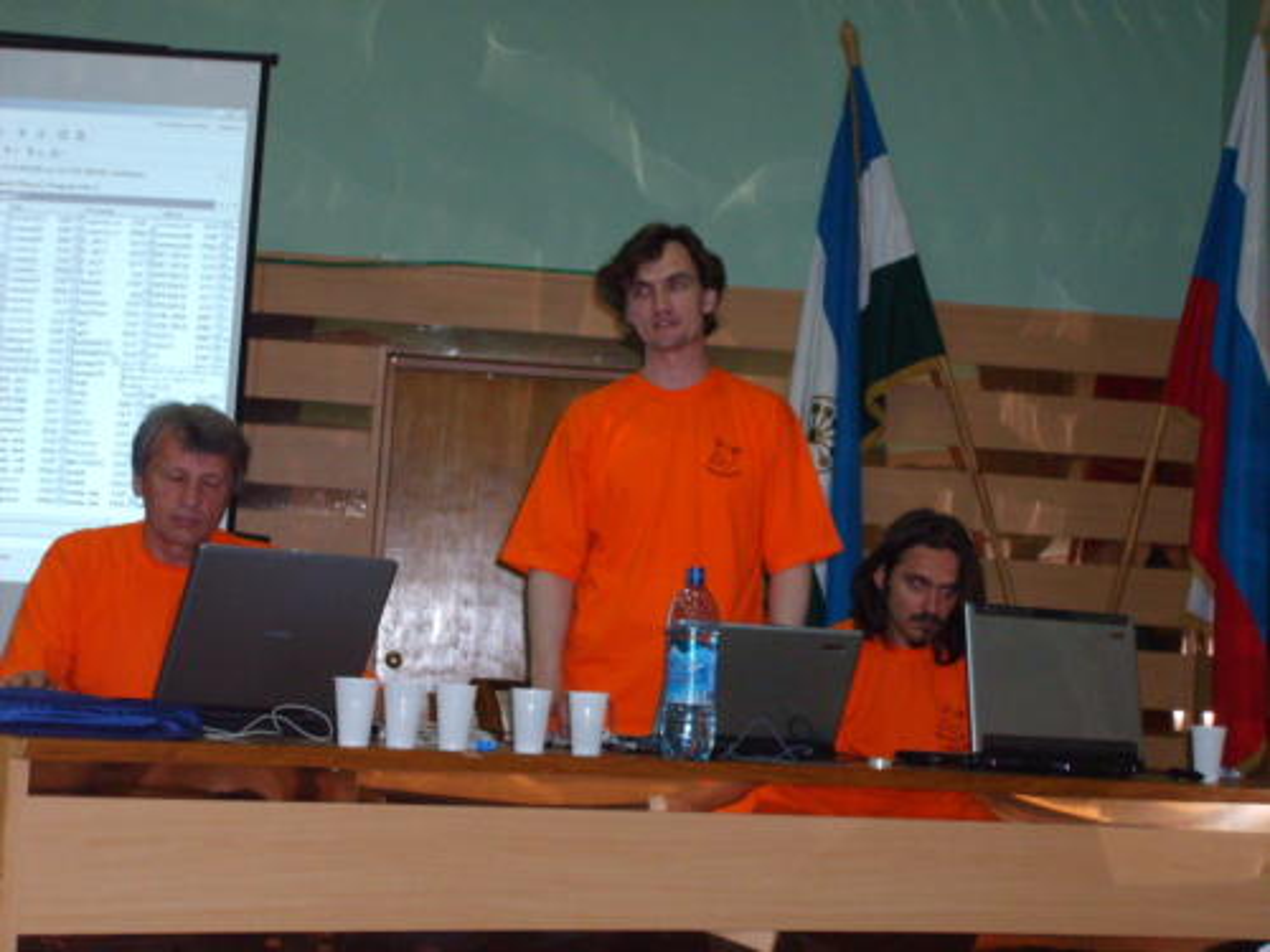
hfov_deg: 27.0
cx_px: 635
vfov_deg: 20.4
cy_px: 476
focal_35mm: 72
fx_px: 2642
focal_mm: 12
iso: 253
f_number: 3.9
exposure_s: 1/60
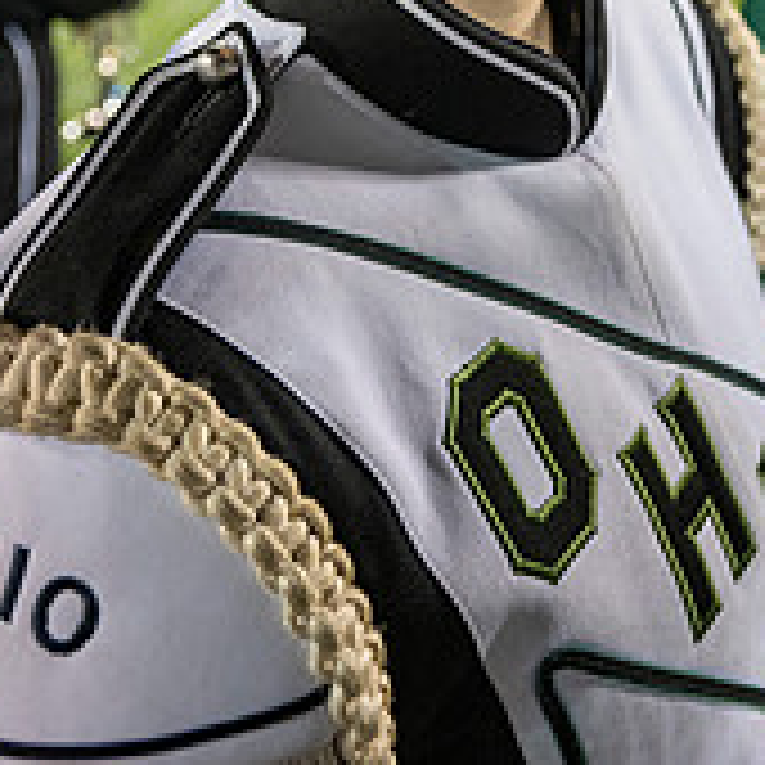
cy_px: -198
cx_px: 500
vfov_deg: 27.2
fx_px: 1350
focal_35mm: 54
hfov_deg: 31.4
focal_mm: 24
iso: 2000
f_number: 3.2
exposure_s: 1/500
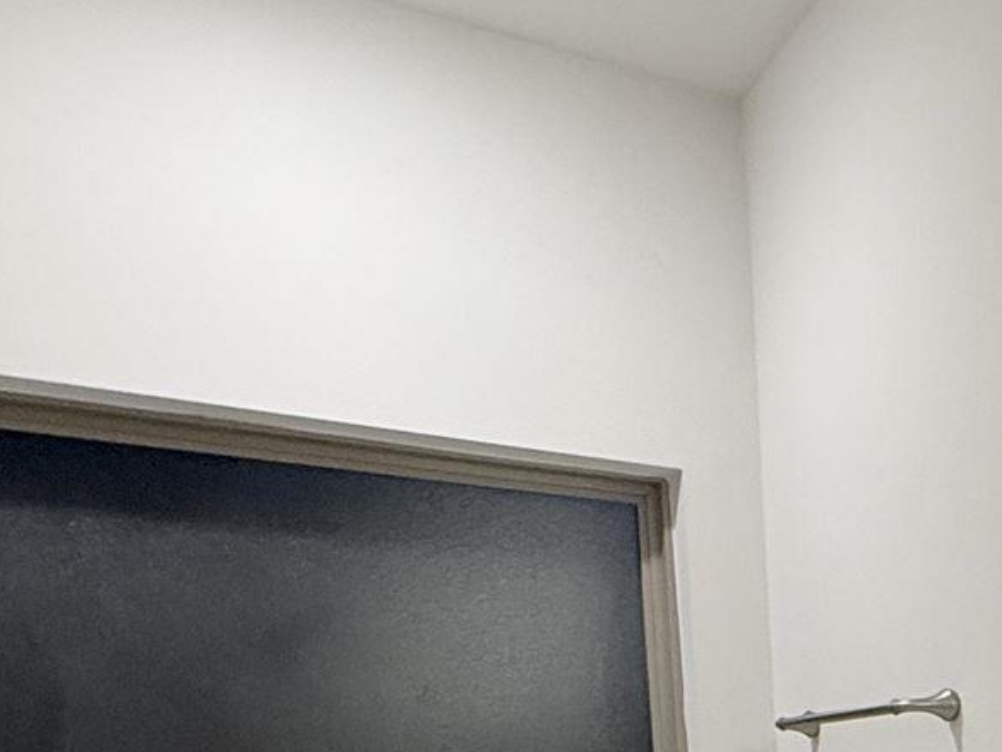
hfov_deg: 31.9
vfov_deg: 24.9
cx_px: 1226
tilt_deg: -7.7
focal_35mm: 49
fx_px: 1419
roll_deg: -0.3
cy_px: 1033
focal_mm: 2.22
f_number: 2.2
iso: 250
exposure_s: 1/120
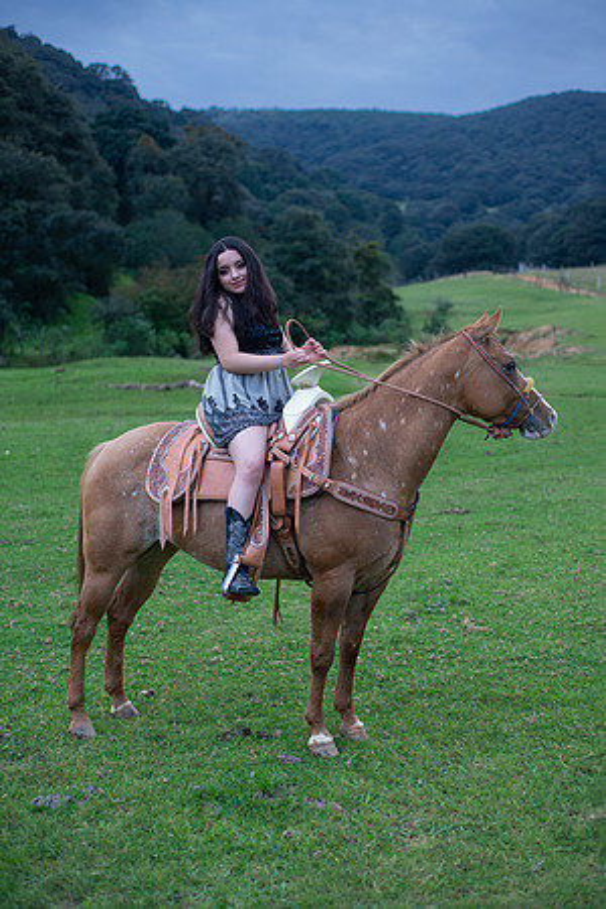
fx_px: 1262
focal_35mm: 50
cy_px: 454
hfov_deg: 27.0
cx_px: 303
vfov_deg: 39.6
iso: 400
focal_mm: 50
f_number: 2.8
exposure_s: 1/200
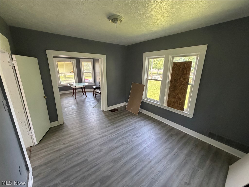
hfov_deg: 102.1
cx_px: 124
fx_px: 101
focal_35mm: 14
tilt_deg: -14.2
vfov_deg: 85.7
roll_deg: +0.3
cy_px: 94
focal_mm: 2.22
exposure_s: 1/86
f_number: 2.2
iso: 320
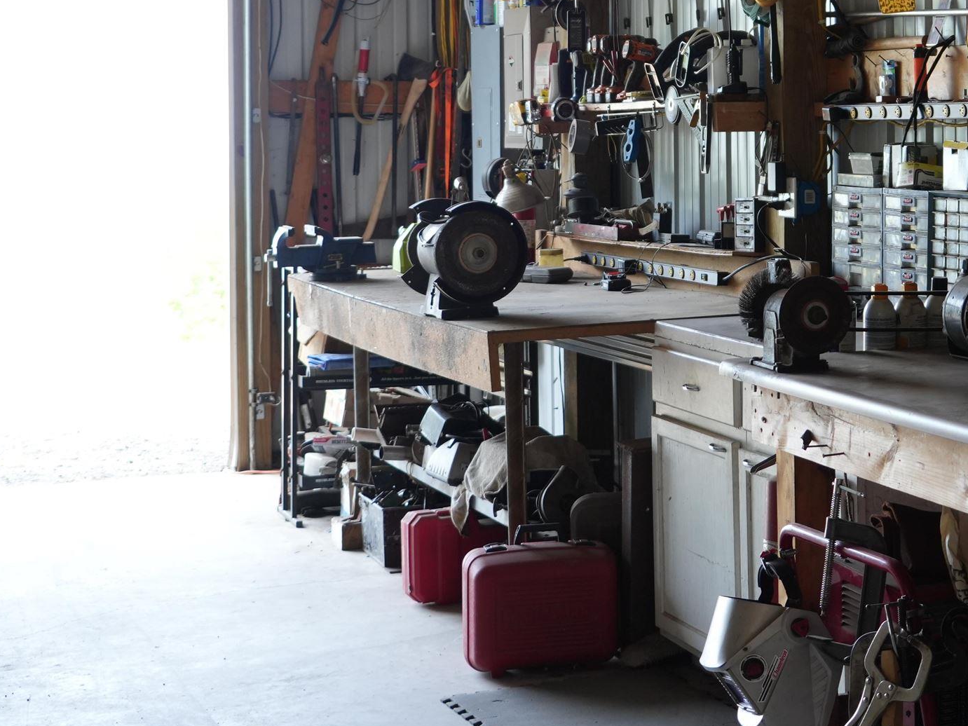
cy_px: 130
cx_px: 778
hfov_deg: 24.9
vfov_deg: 18.9
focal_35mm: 77
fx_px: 2153
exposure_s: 1/160
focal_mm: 36
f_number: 4
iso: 800
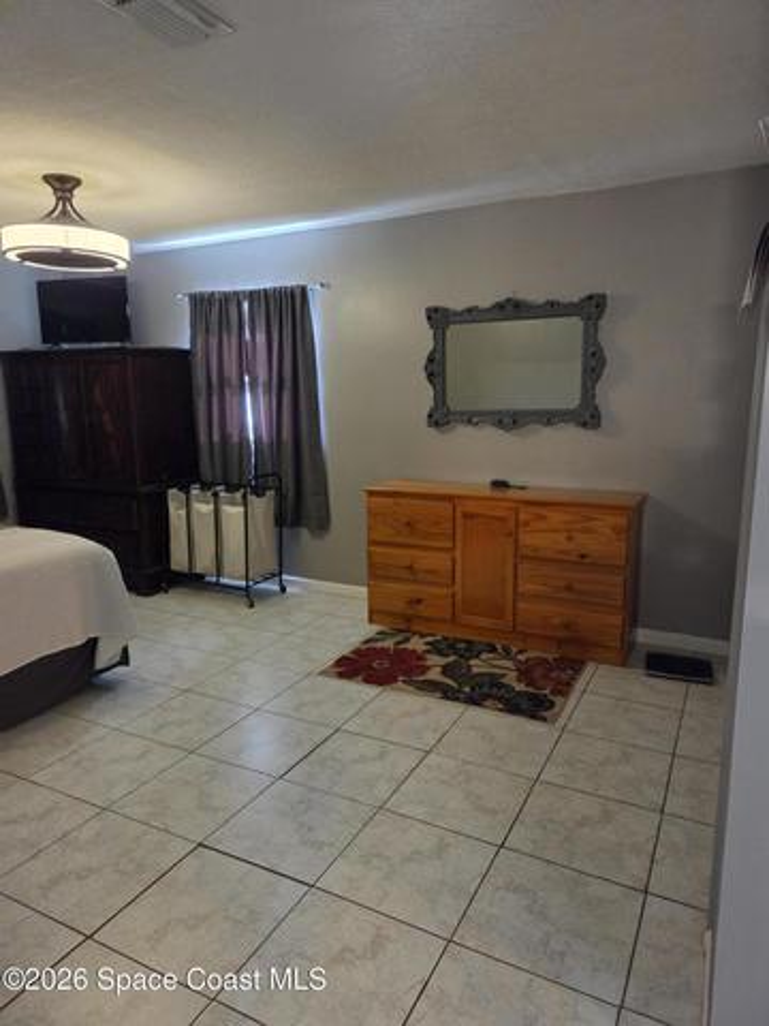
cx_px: 384
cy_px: 513
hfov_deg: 58.9
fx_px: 681
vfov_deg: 73.9
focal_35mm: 23
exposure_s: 1/120
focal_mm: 5.4
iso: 1250
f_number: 1.8
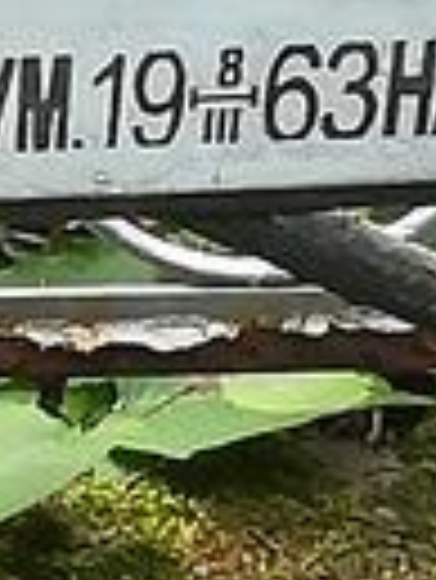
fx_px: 6170
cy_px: 45
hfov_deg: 4.0
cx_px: -72
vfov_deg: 5.4
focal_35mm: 368
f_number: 2.2
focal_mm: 3.83
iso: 64
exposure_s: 1/60
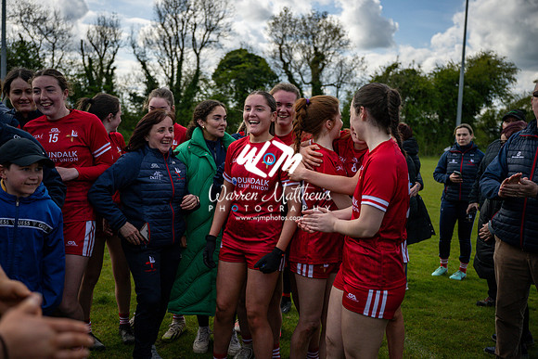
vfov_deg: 36.0
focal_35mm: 37
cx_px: 269
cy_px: 180
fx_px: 553
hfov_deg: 51.9
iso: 125
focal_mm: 37
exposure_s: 1/8000
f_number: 2.8
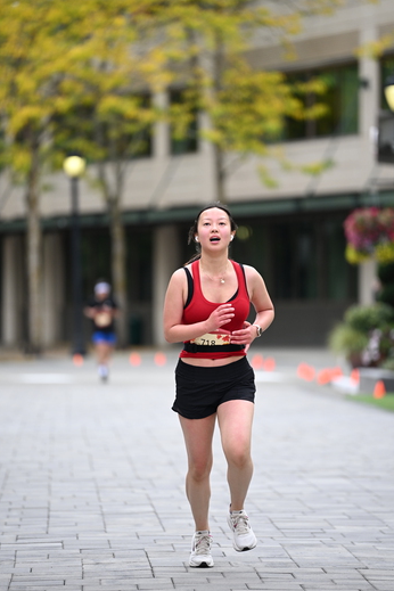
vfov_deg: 9.7
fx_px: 3480
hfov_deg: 6.5
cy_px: 301
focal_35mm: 212
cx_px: 206
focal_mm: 200
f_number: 2.8
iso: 640
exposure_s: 1/2500
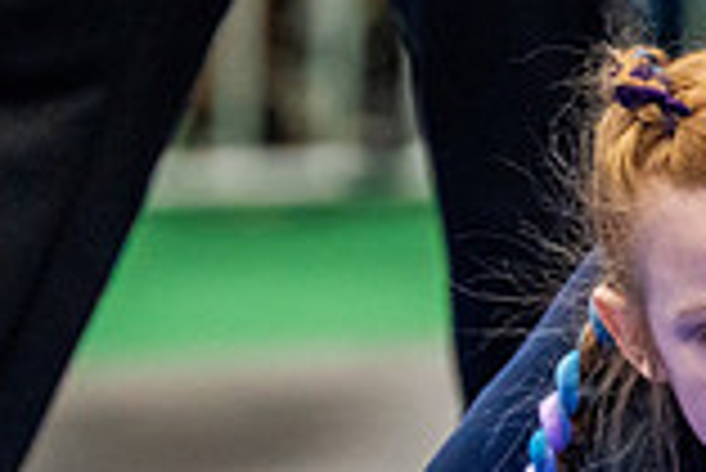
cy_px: 501
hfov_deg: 2.8
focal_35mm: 740
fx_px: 14525
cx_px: 926
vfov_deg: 1.9
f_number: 2.8
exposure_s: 1/500
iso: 5000
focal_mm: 200
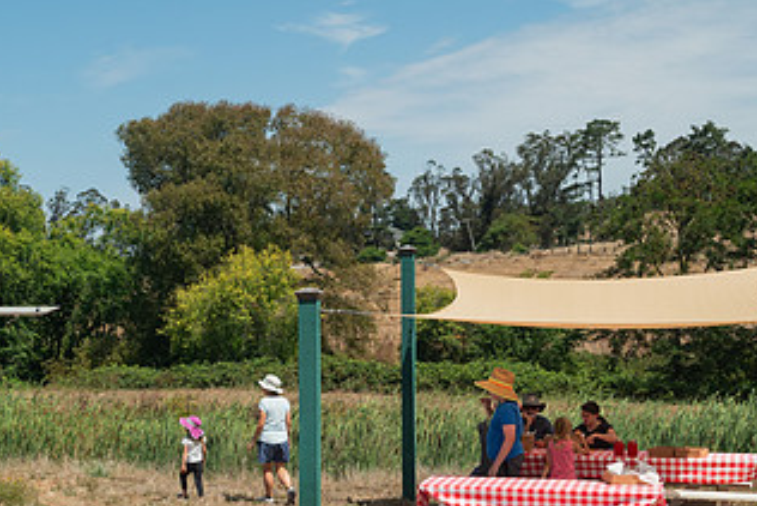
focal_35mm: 66
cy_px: 366
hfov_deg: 30.5
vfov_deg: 20.5
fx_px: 1388
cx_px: 333
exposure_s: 1/2500
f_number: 6.3
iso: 500
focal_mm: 36
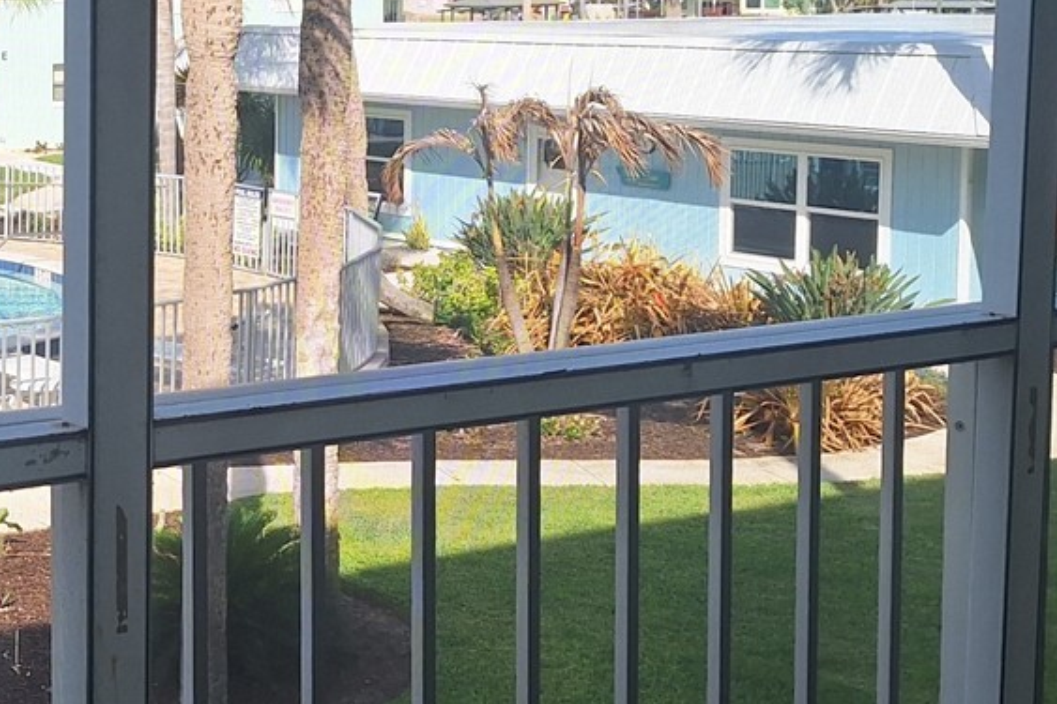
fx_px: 1996
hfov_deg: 28.0
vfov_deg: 19.8
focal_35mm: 68
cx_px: 8
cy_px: 163
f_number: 1.8
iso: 40
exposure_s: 1/2028
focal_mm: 5.54
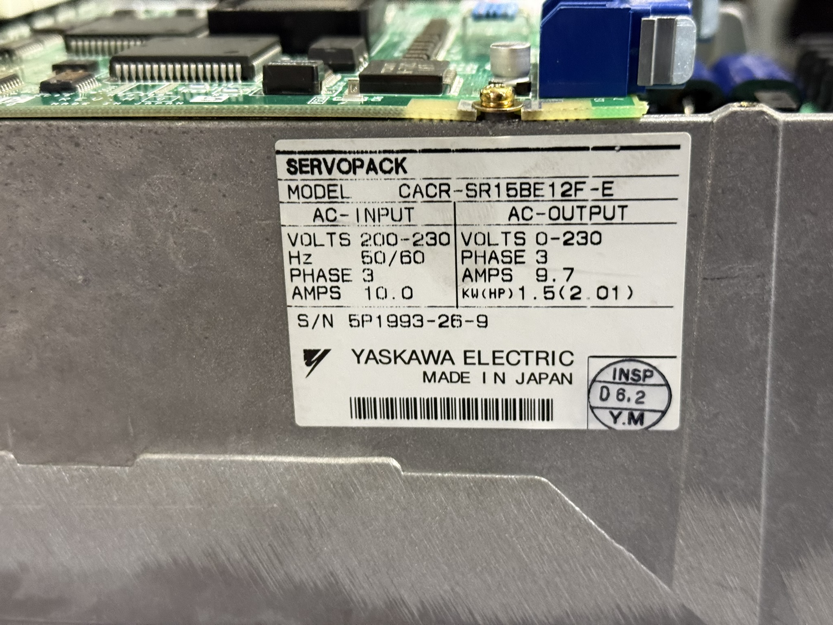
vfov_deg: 30.3
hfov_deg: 39.7
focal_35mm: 48
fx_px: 1155
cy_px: 312
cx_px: 416
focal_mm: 6.76
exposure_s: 1/33
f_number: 1.78
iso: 250
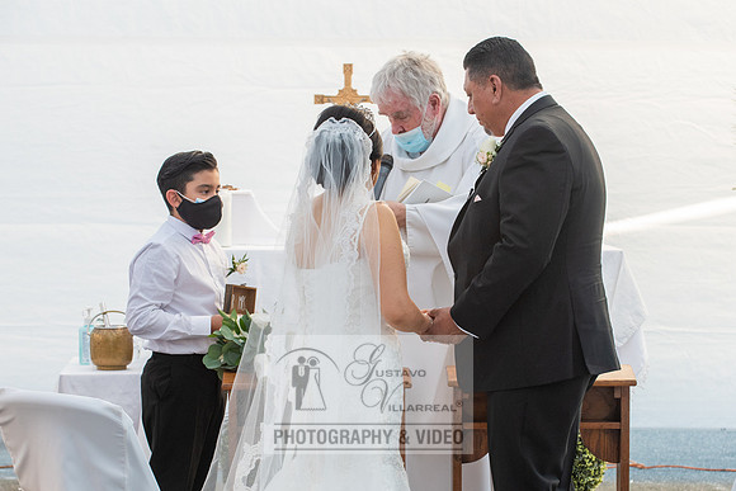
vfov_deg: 9.8
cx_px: 387
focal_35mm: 140
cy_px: 303
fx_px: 2856
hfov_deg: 14.7
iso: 800
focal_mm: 110
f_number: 6.3
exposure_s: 1/125
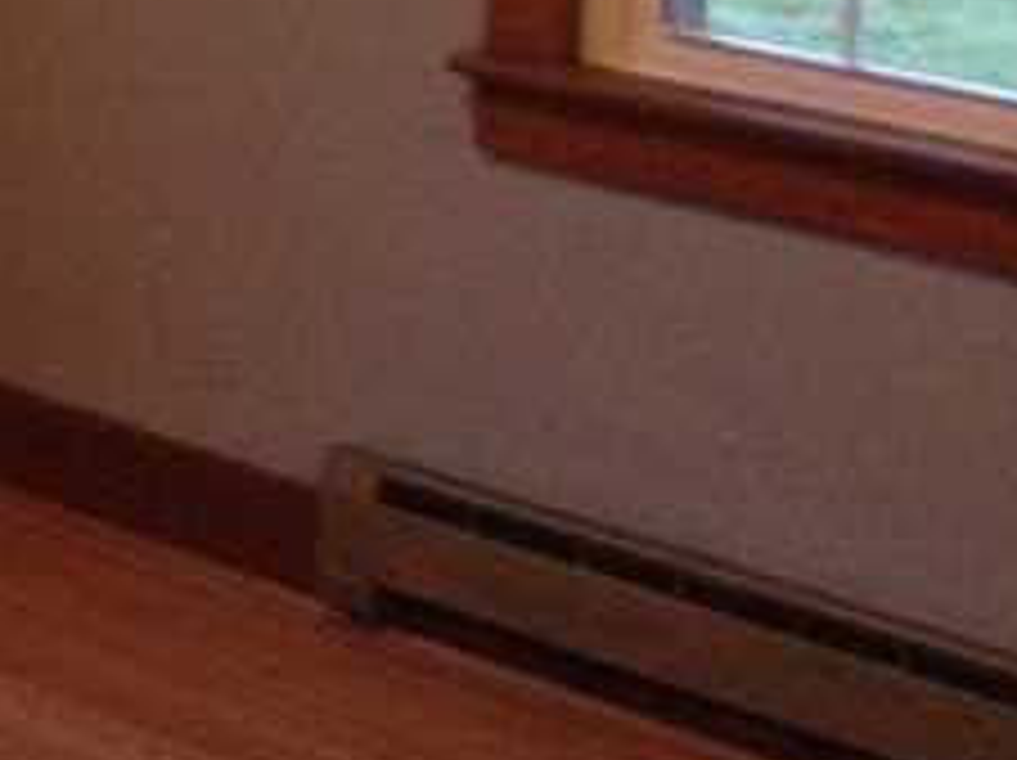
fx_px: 3639
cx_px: -729
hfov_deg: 14.3
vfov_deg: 11.3
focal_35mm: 124
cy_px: -450
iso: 400
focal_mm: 4.28
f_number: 2.4
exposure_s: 1/17
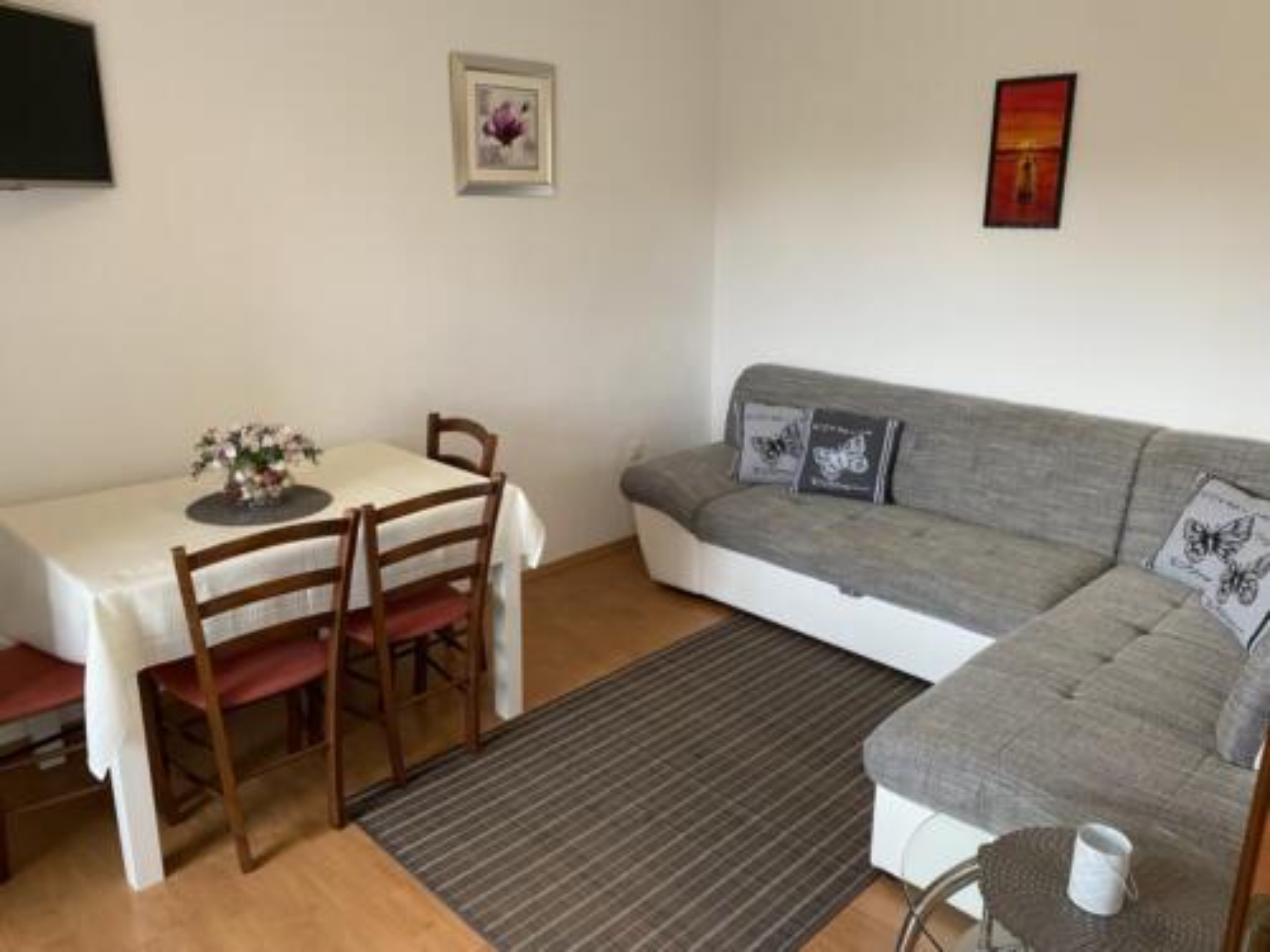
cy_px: 476
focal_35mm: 26
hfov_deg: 67.3
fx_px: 954
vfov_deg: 53.1
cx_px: 635
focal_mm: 4.25
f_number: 1.8
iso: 160
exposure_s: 1/50
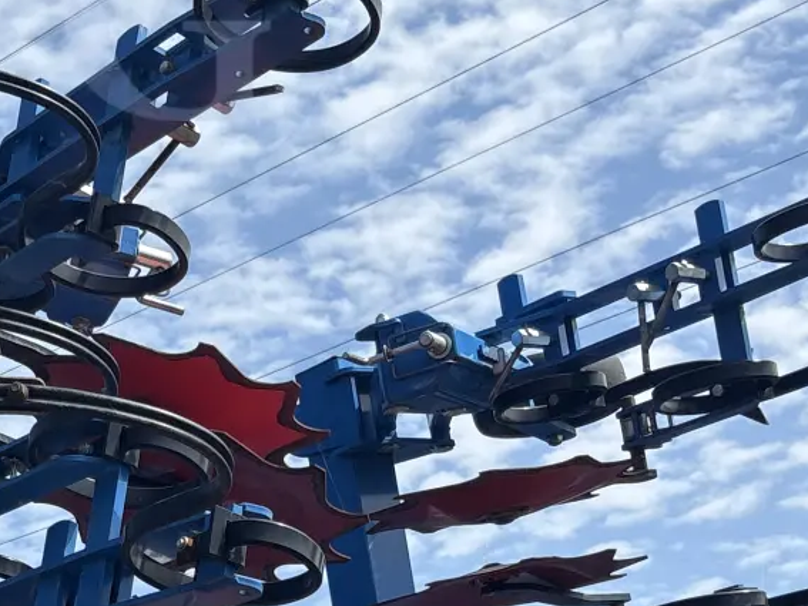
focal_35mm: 88
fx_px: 2054
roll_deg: +1.2
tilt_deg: +11.8
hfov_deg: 21.7
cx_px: 67
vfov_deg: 16.1
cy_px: 730
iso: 50
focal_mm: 5.96
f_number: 1.6
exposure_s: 1/3279
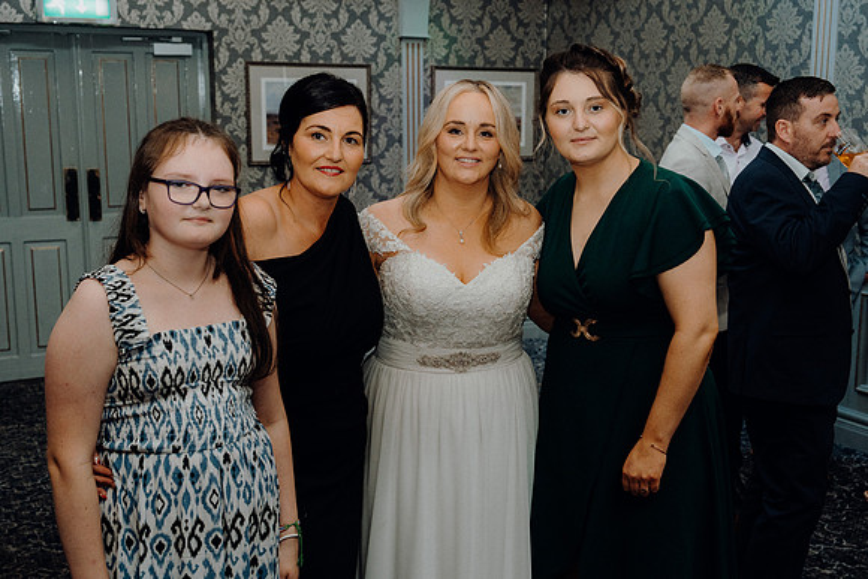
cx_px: 434
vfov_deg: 31.9
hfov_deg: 46.4
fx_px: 1013
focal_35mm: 42
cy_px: 290
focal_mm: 42
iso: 2500
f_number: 5
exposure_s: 1/160
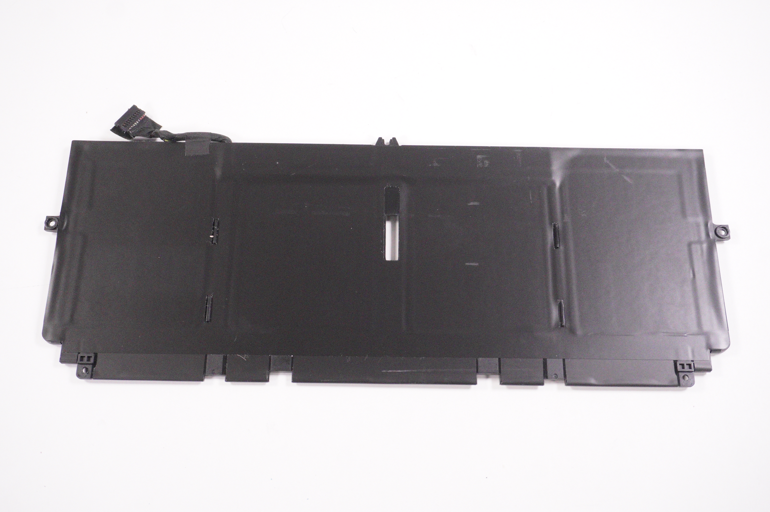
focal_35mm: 40
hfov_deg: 48.0
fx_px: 865
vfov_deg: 33.0
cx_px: 385
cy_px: 256
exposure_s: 1/2000
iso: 6400
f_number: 6.3
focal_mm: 27
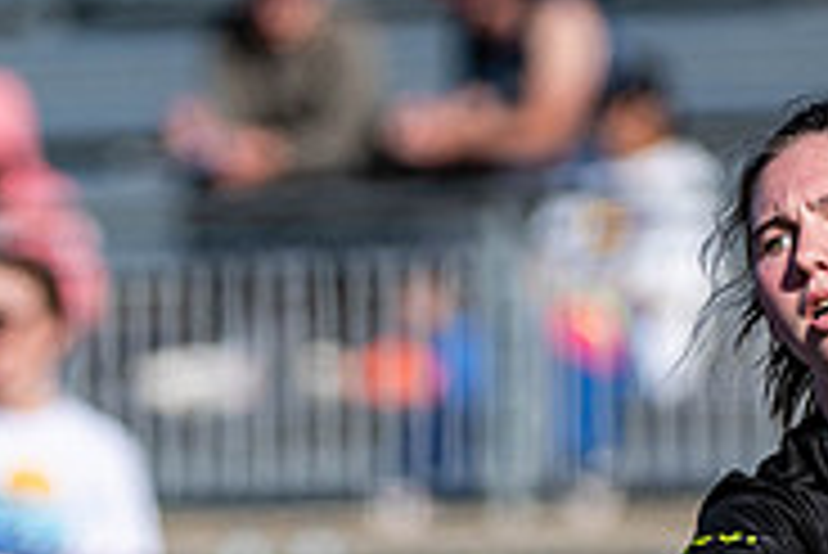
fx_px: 34135
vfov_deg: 0.9
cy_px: 674
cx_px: 796
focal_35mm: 1483
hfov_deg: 1.4
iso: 100
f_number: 4
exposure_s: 1/1250
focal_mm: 260
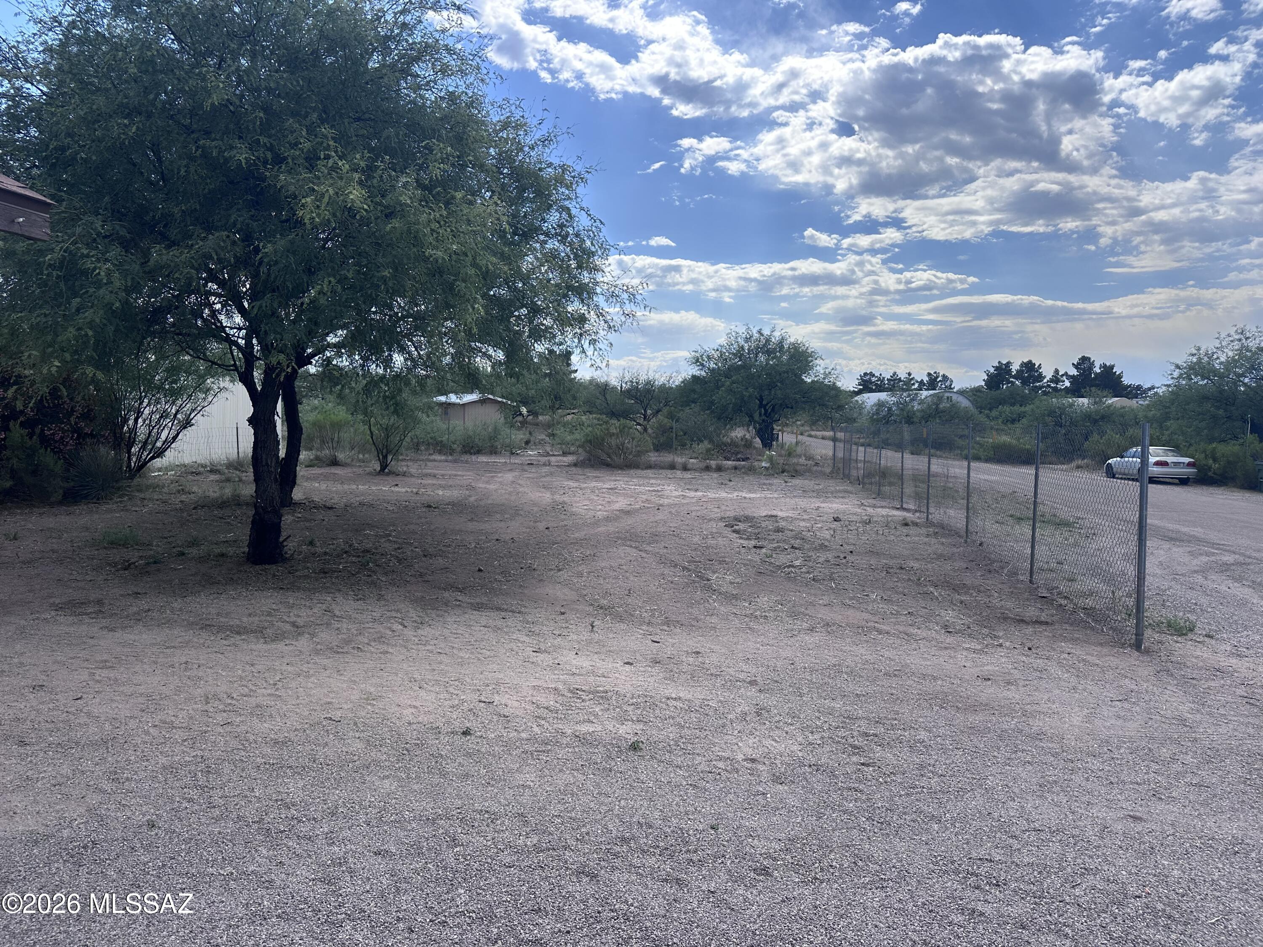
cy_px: 474
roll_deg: -0.8
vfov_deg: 56.8
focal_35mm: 24
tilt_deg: -3.5
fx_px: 876
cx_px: 632
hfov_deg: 71.6
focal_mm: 6.86
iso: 80
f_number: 1.78
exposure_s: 1/6623
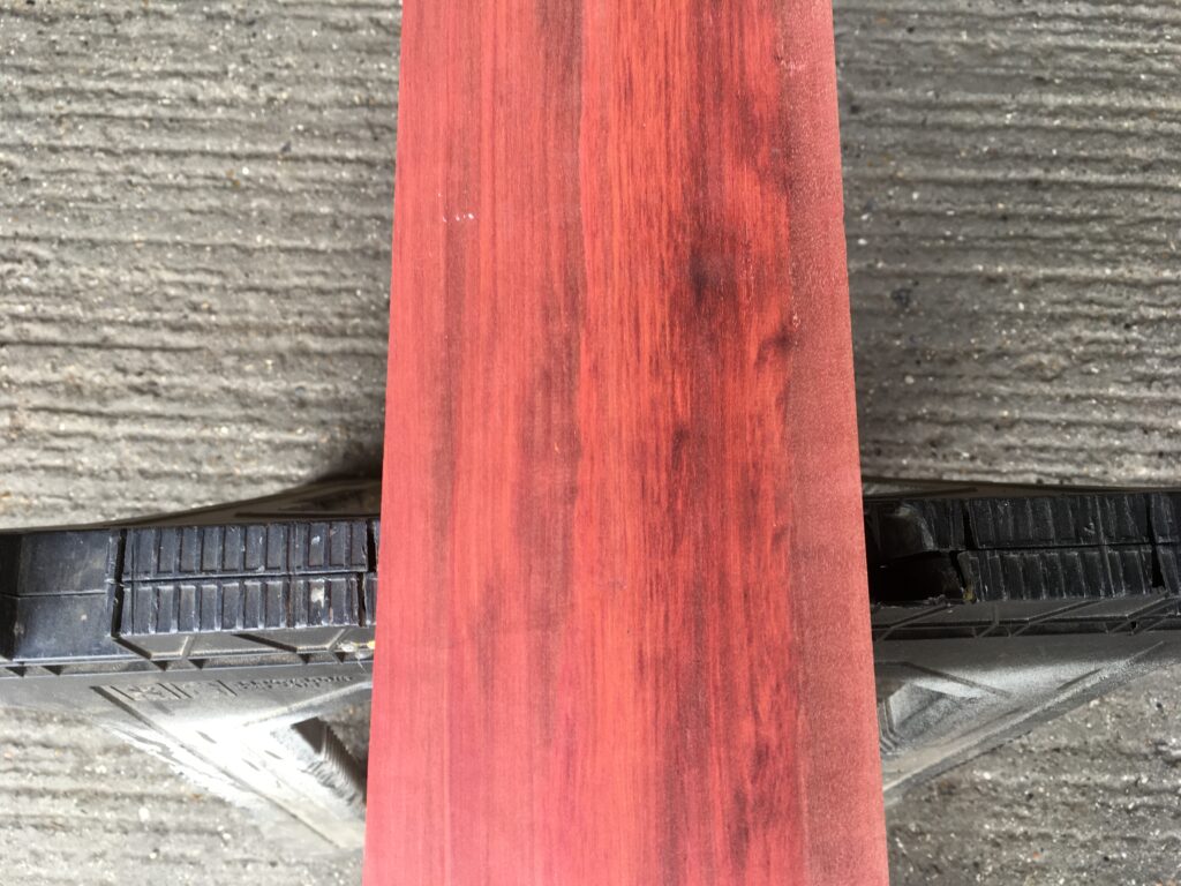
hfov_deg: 61.7
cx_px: 590
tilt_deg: -77.4
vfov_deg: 48.2
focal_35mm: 29
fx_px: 989
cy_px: 443
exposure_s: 1/50
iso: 32
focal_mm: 4.15
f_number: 2.2
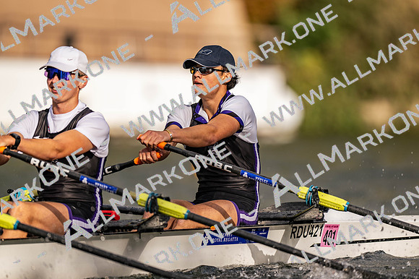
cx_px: 210
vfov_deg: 2.3
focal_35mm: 600
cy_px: 140
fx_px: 6981
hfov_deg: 3.4
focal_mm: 600
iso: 110
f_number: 4
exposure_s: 1/2500
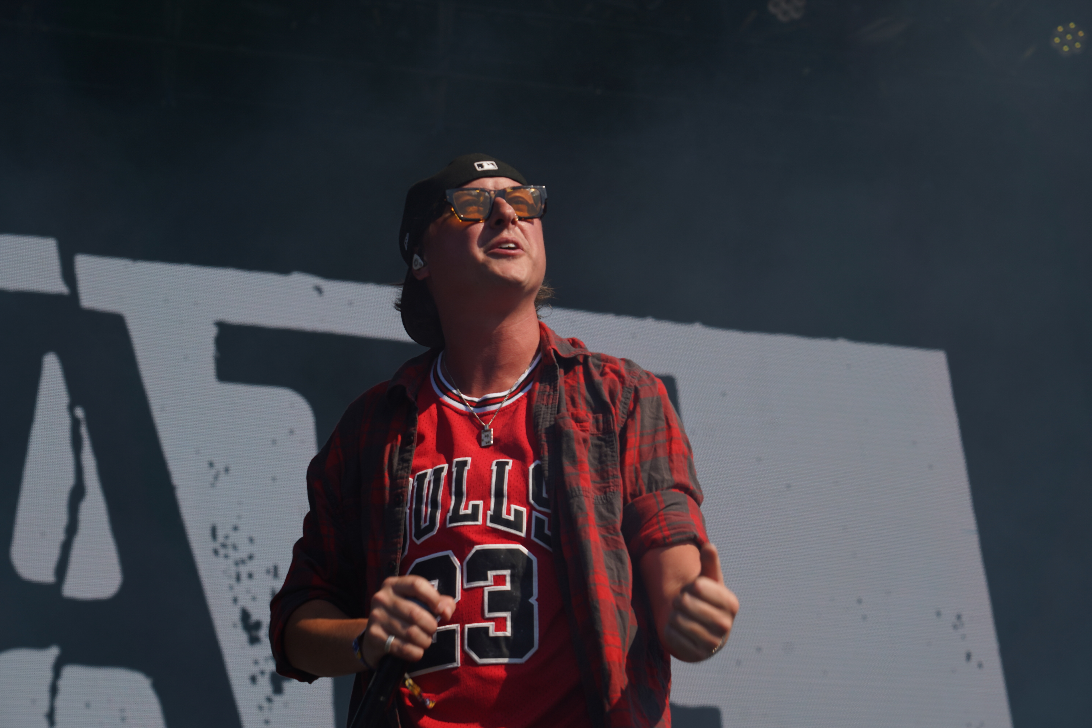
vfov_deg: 13.0
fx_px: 3185
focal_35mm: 105
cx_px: 546
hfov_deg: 19.5
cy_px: 364
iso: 100
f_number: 8
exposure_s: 1/400
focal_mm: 105
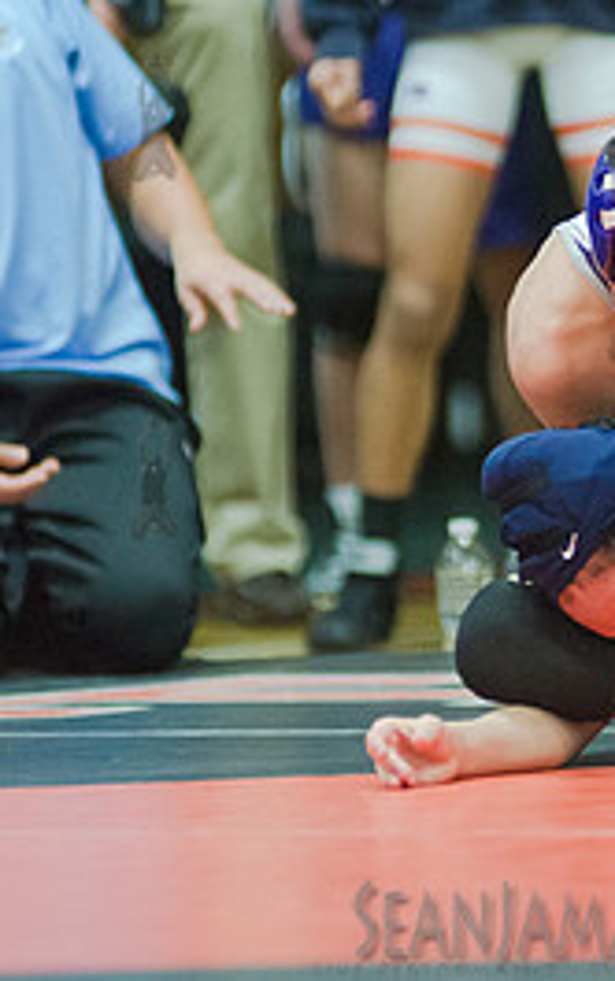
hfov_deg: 2.9
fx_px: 11941
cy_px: 294
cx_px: 630
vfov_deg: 4.7
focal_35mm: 446
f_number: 2.8
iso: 4000
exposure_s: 1/320
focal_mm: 200
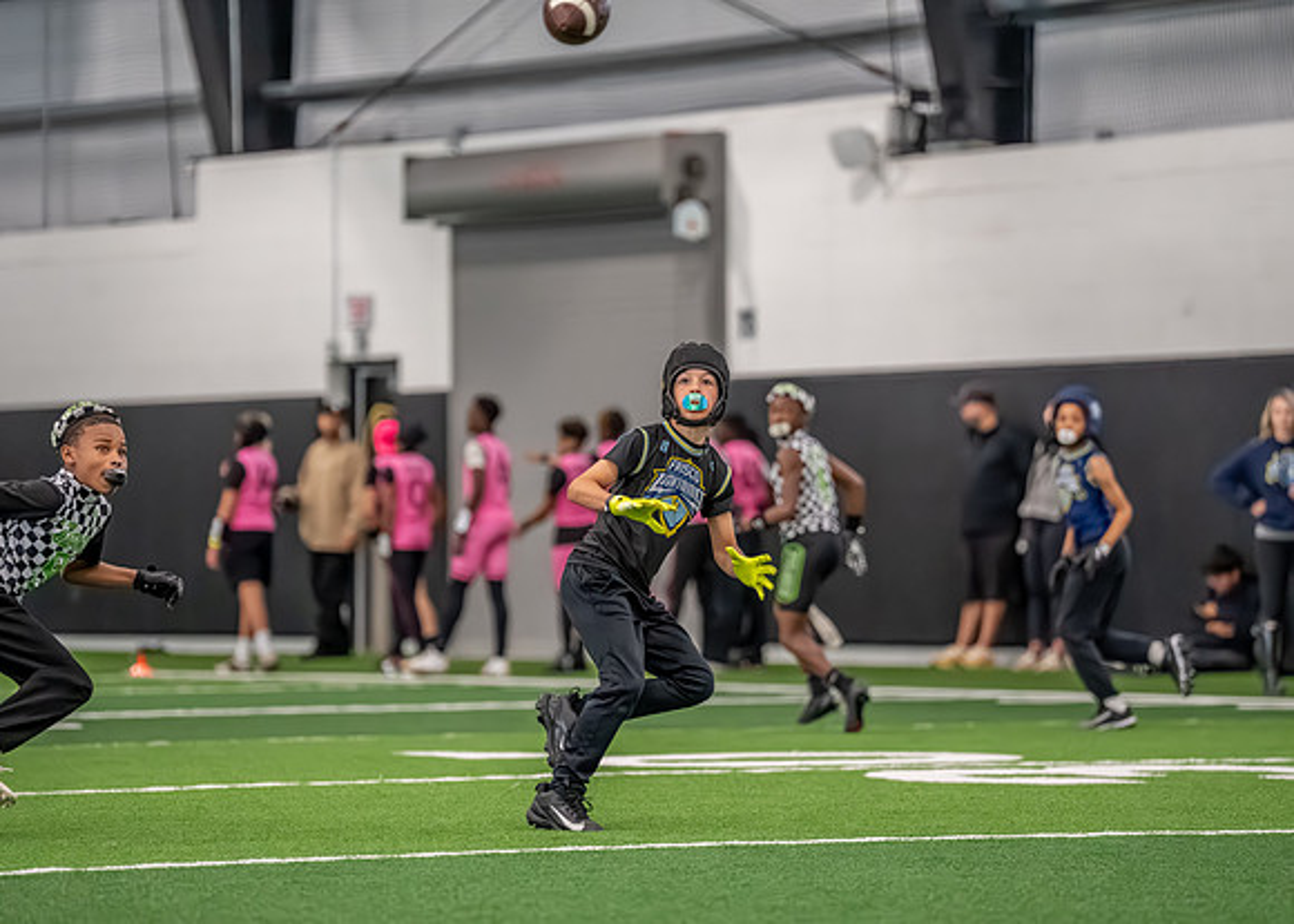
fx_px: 6689
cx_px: 568
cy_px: 490
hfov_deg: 11.0
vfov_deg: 7.9
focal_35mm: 182
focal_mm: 162
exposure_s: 1/1000
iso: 6400
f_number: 2.8
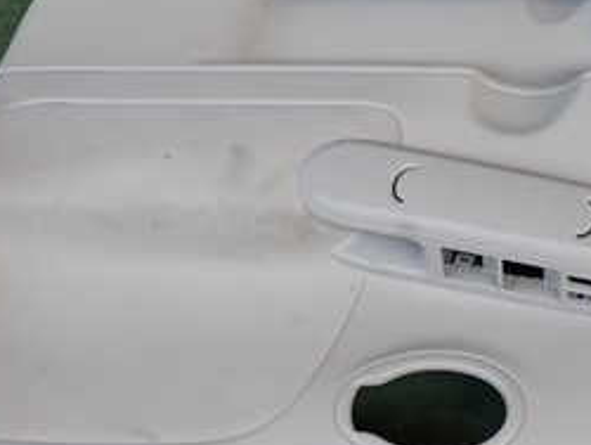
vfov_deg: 20.4
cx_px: 378
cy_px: 275
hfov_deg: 26.9
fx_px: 1230
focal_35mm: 72
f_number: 2.3
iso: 100
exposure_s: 1/125
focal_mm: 5.4
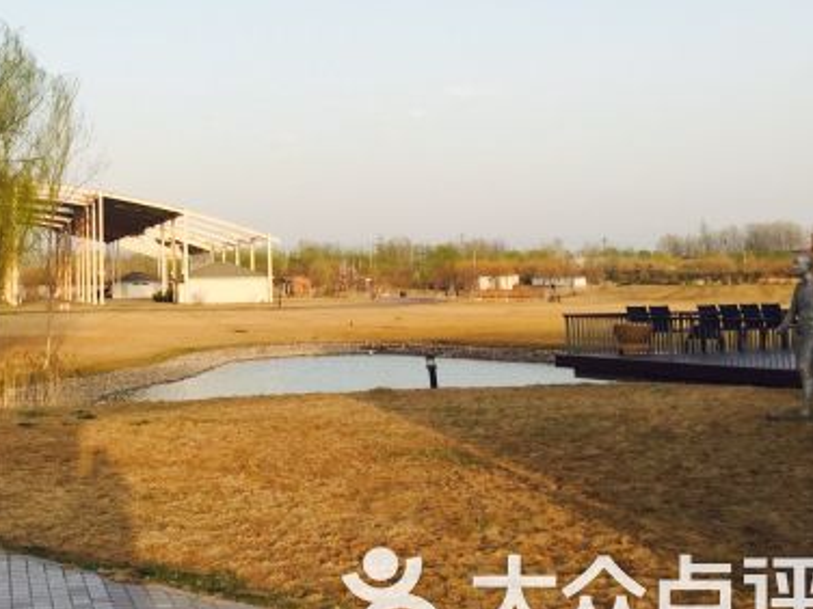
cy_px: 144
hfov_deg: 34.1
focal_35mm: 54
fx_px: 1268
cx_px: 128
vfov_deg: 26.6
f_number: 2.2
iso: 32
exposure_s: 1/581
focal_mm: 4.15
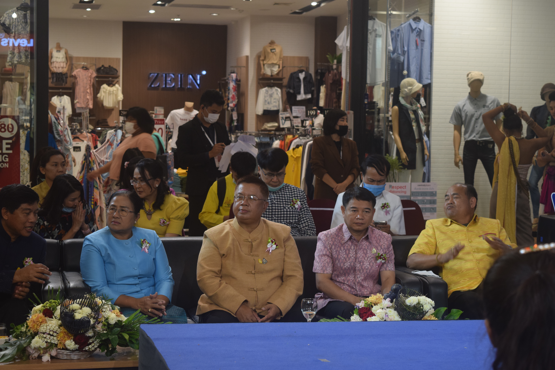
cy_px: 185
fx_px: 1202
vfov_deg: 17.5
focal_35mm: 78
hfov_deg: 26.0
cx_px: 278
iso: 720
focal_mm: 52
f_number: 5.6
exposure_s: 1/60
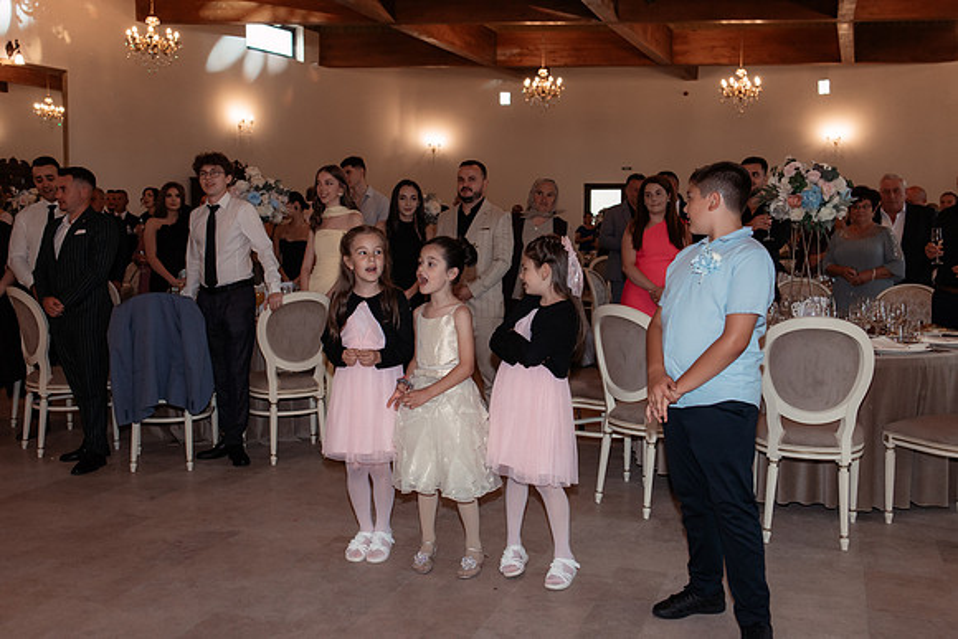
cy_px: 320
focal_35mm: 35
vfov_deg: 37.9
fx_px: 932
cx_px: 479
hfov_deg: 54.4
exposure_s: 1/250
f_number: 4.5
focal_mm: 35
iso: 1250
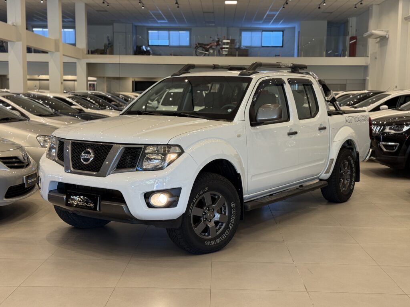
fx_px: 569
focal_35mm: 48
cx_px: 205
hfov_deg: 39.7
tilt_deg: -5.8
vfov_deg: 30.3
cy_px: 154
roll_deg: -1.0
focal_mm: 6.76
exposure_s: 1/60
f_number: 1.78
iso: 100
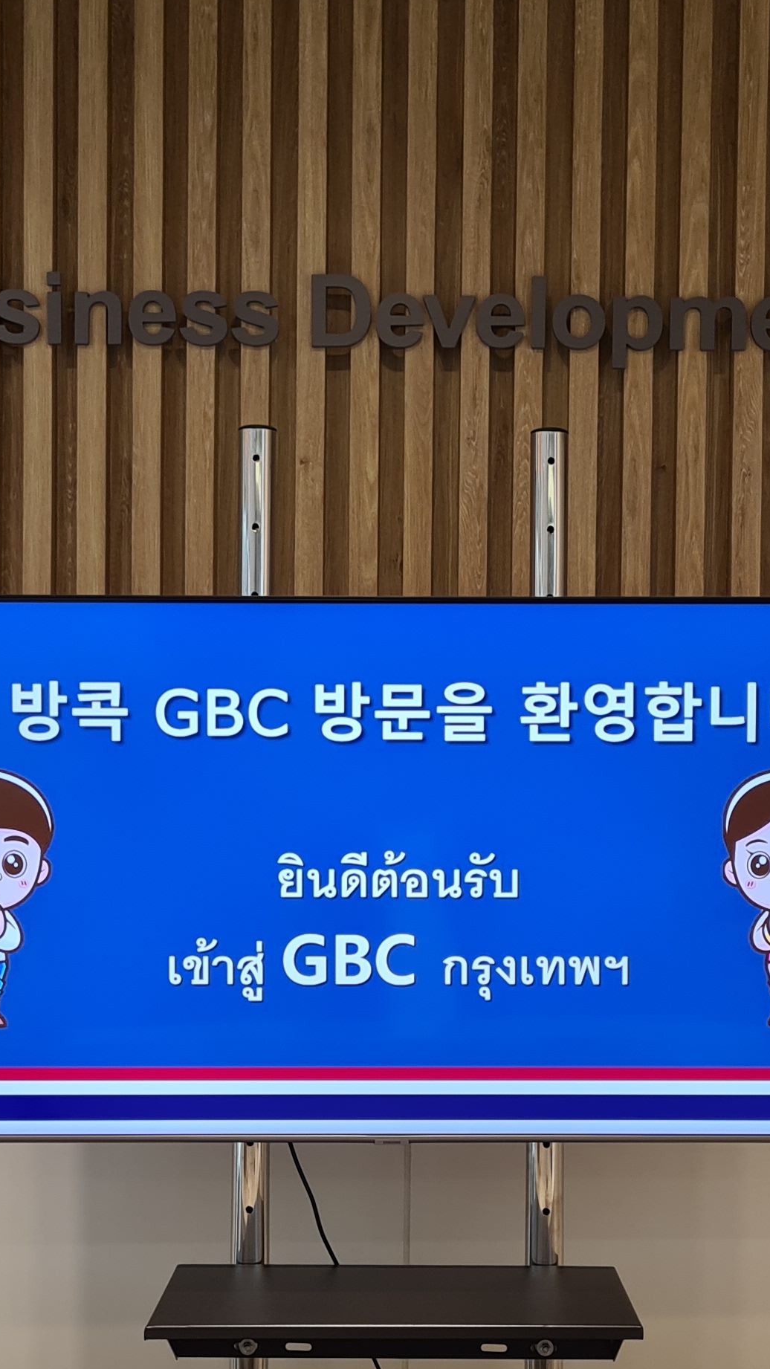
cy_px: 878
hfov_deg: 19.4
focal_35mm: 62
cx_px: 405
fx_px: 2251
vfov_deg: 33.6
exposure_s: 1/100
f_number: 1.8
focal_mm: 5.4
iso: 64
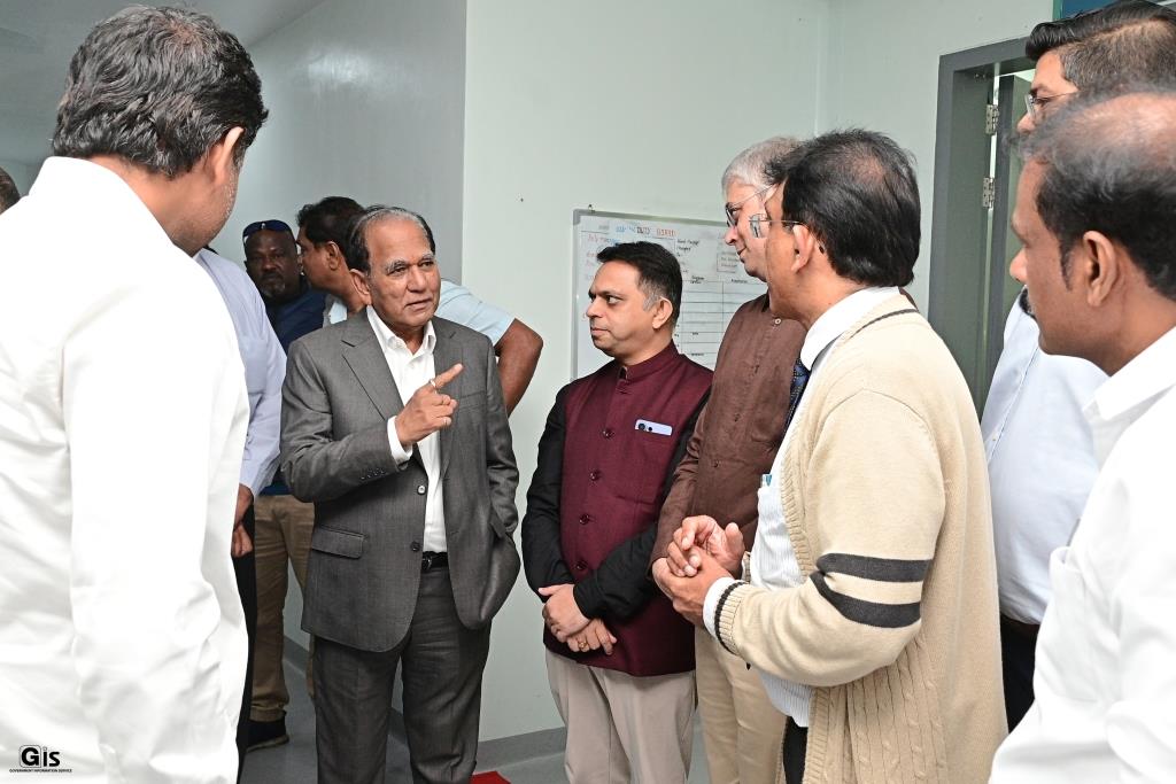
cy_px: 392
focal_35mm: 36
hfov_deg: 53.1
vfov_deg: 36.9
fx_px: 1176
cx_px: 588
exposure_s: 1/200
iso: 1600
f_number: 7.1
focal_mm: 24
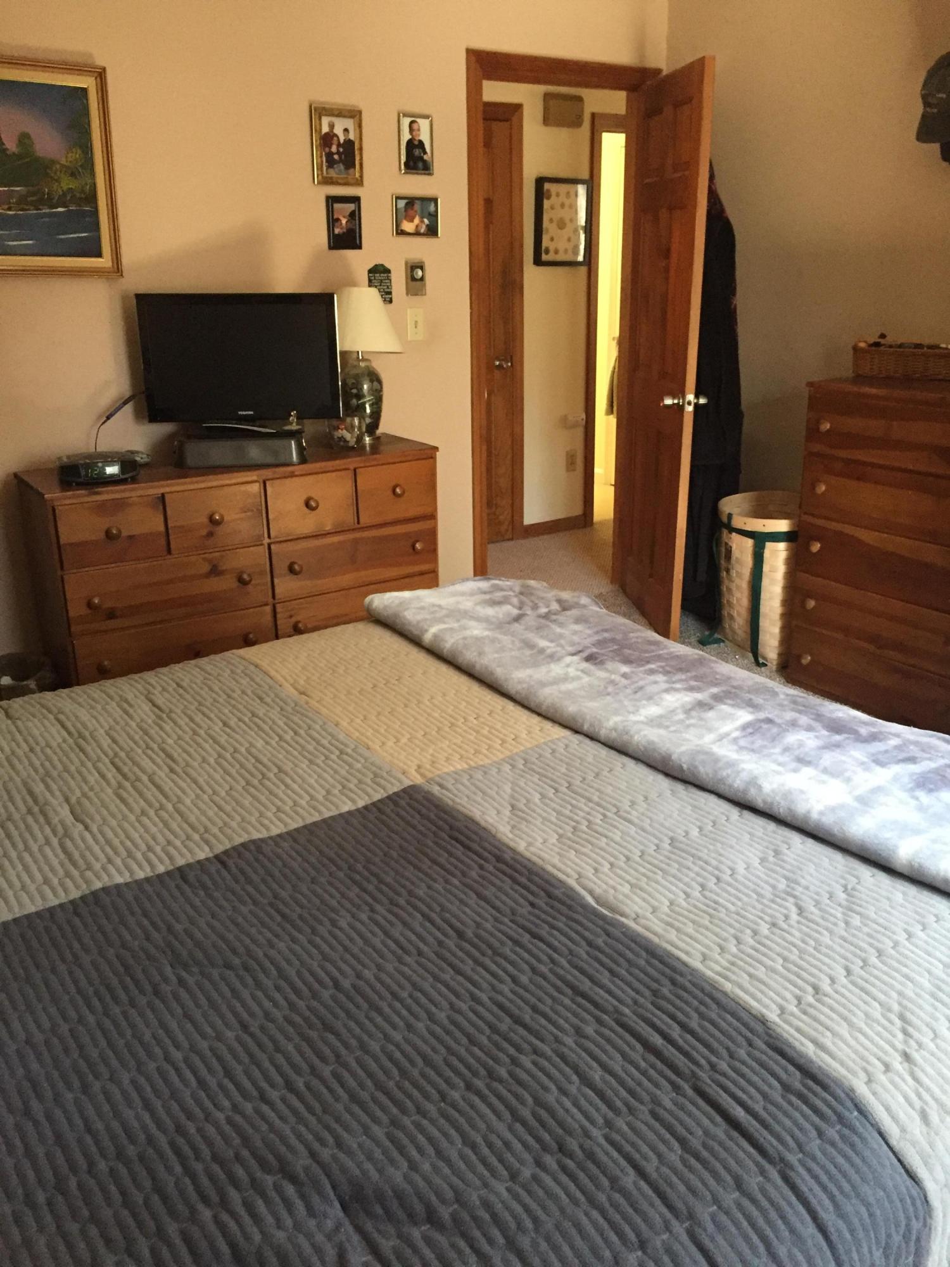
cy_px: 634
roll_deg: -0.1
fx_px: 1061
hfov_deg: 48.2
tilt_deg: -17.3
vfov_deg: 61.7
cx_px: 475
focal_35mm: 29
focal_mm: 4.15
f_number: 2.2
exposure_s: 1/20
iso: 250
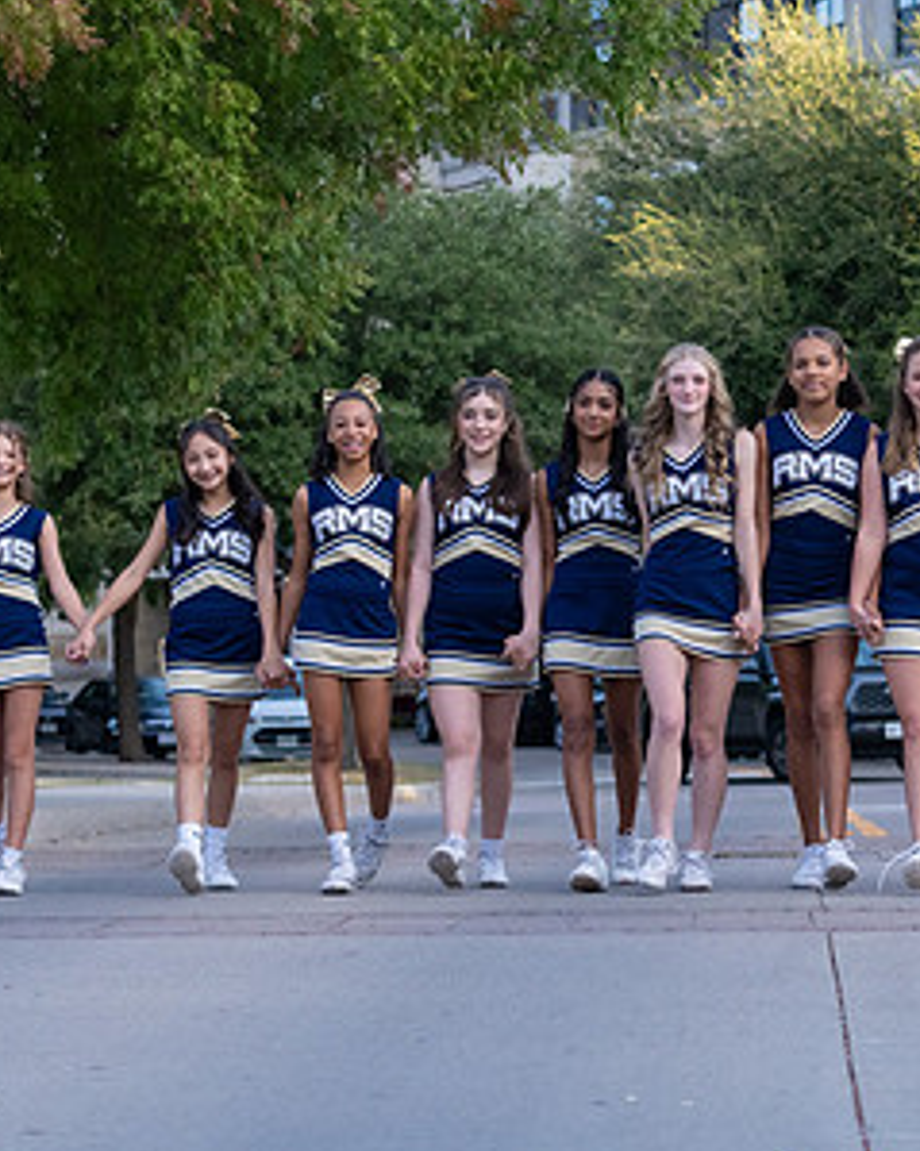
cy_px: 622
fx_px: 4836
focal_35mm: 142
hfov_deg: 10.8
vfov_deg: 13.6
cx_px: 708
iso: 1000
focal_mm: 70
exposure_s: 1/1600
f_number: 4
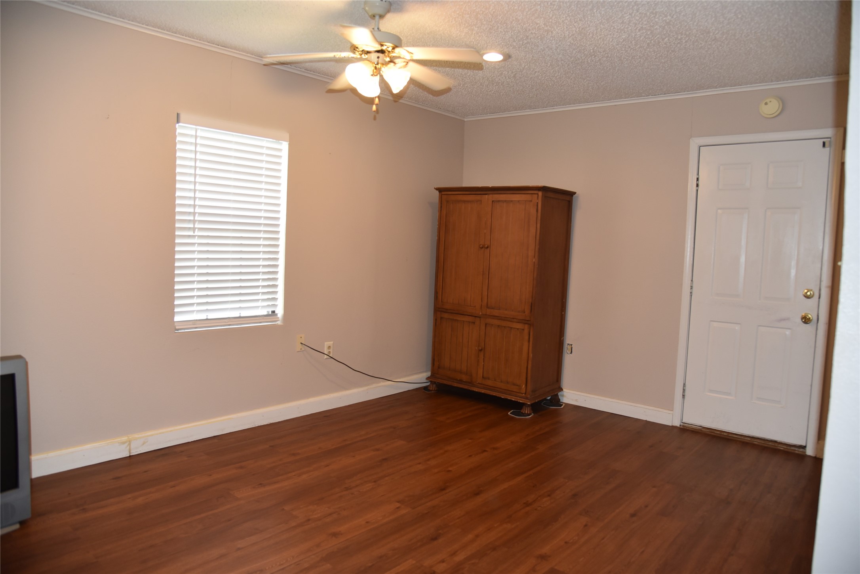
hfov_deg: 73.7
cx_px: 430
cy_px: 287
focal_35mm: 24
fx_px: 573
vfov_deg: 53.1
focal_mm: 24
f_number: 5
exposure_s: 1/100
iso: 800
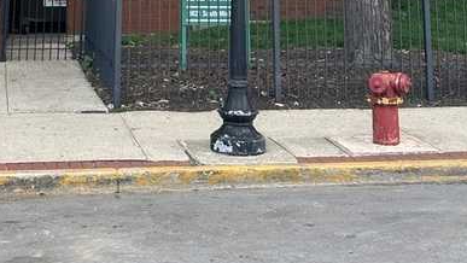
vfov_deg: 14.4
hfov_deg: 28.8
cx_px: 157
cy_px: -226
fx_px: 904
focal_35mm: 73
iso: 80
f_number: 1.78
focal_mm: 6.86
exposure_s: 1/561
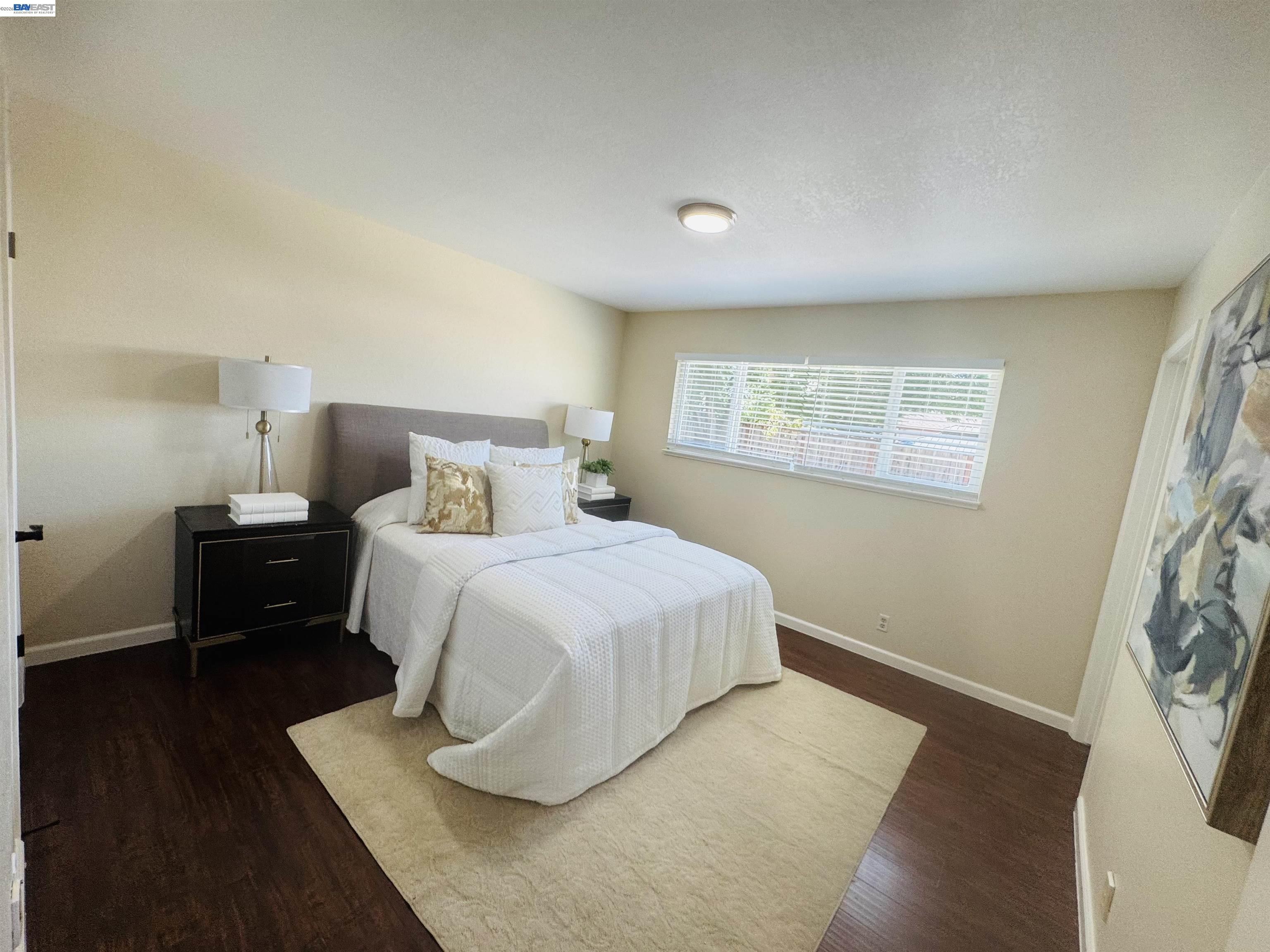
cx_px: 635
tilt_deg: -6.8
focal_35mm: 14
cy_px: 476
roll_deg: -7.6
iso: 100
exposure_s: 1/120
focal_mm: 2.22
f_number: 2.2
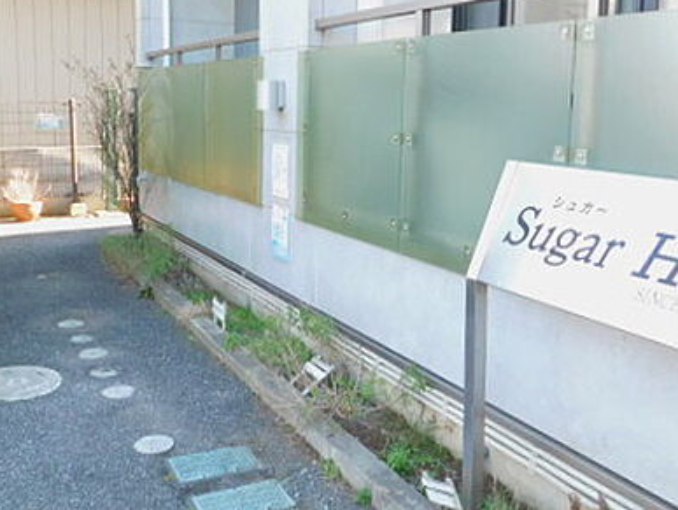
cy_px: 202
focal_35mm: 38
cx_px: 329
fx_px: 745
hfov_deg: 48.9
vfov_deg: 37.6
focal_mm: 4
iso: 125
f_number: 3
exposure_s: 1/80
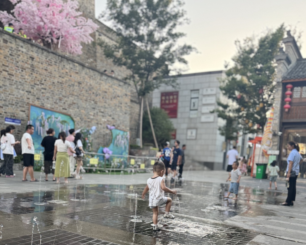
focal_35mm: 32
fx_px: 290
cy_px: 200
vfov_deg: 43.4
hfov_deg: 55.7
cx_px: 154
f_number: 1.78
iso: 100
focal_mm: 6.86
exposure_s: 1/160
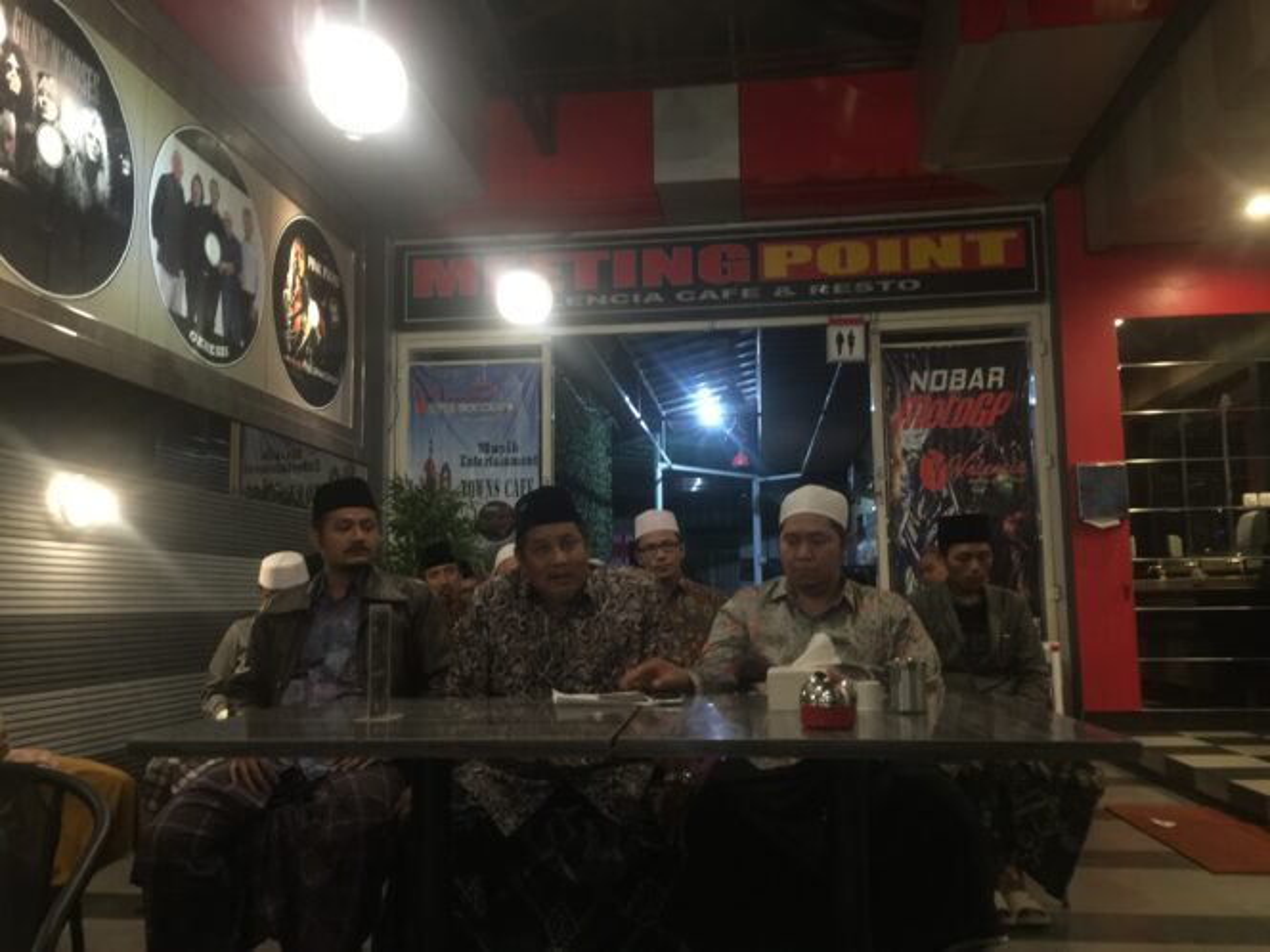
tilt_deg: +6.7
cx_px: 635
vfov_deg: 48.2
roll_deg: +0.9
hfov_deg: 61.7
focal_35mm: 29
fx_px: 1064
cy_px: 476
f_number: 2.2
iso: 100
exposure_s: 1/4
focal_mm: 4.15
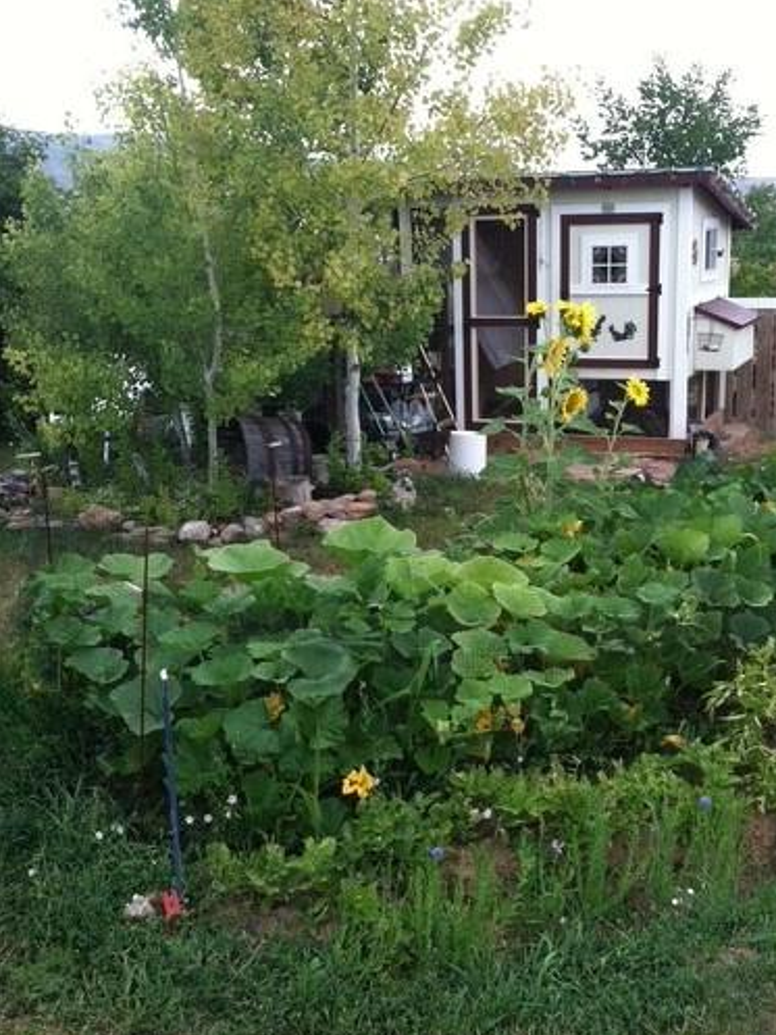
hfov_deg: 32.1
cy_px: 531
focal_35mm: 45
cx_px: 460
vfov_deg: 42.1
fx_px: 1344
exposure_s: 1/120
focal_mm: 3.85
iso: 100
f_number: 2.8
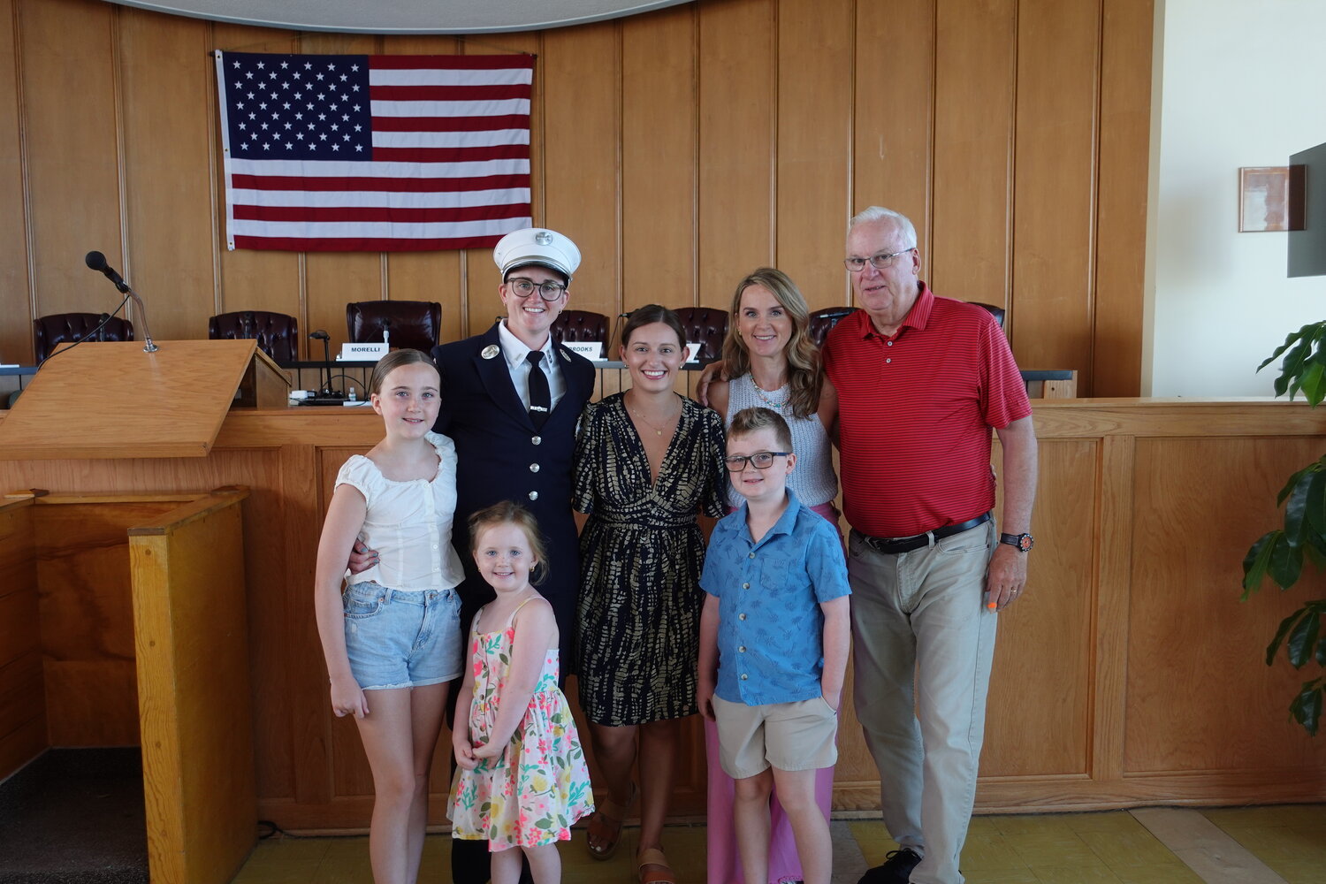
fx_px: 1179
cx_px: 663
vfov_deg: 41.1
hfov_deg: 58.7
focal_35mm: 32
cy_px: 442
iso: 160
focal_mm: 12.27
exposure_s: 1/80
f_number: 2.8
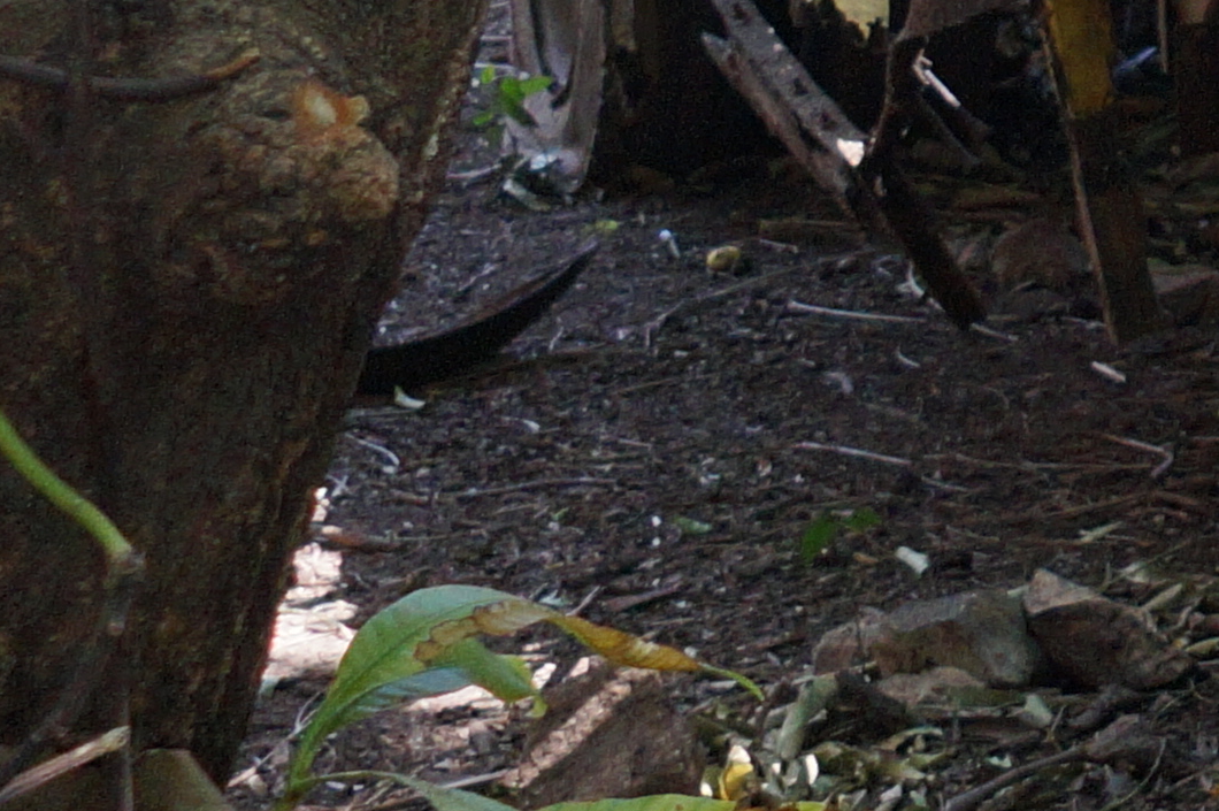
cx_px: 2684
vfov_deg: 9.4
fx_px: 4703
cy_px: -626
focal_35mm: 139
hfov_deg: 12.4
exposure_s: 1/100
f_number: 4.5
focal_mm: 18
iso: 400
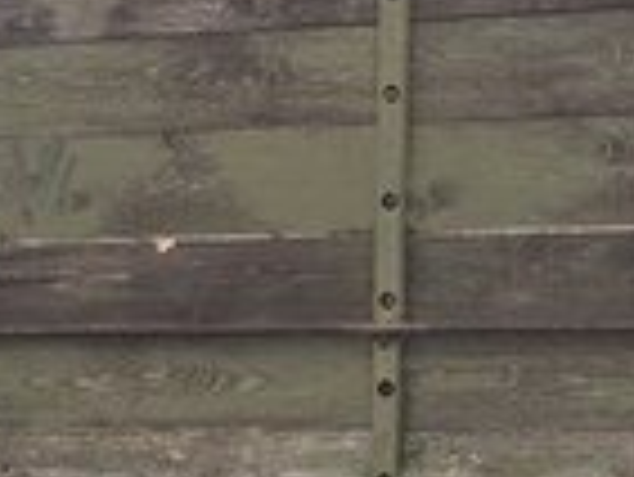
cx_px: 490
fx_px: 2493
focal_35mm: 136
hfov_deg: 14.4
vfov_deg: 10.8
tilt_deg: -5.7
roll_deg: -1.1
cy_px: 538
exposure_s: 1/339
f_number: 2.2
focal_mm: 4.15
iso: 32
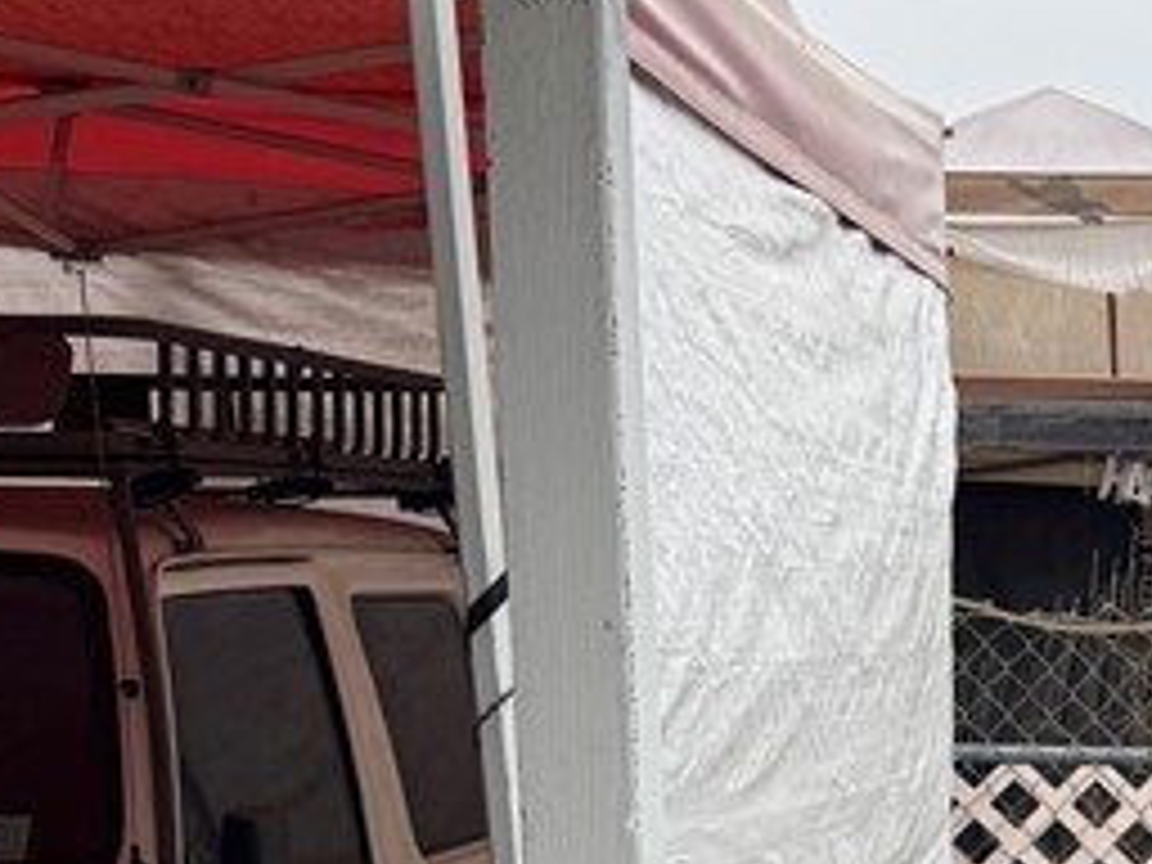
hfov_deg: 17.9
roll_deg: -0.1
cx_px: 1804
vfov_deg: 14.7
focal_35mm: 96
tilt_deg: -9.3
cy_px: 1125
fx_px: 3195
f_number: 1.78
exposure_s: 1/1059
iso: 80
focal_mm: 6.76
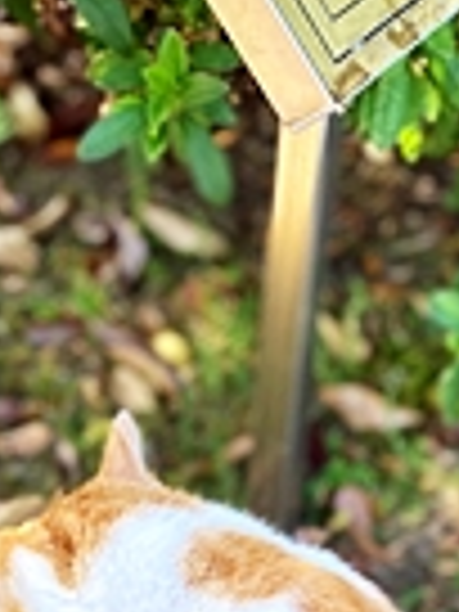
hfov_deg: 14.4
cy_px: 826
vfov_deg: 17.8
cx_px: 392
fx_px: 1803
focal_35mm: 102
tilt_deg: -48.0
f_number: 1.8
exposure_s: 1/200
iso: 32
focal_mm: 4.25
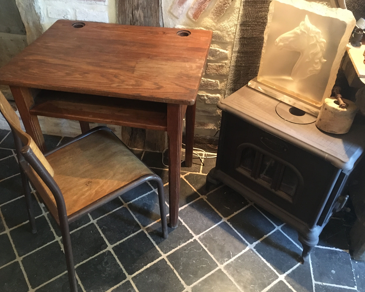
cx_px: 167
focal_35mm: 31
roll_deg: -0.2
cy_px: 148
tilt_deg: -40.1
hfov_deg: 57.1
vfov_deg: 47.1
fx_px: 335
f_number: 2.2
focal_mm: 4.15
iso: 320
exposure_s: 1/17
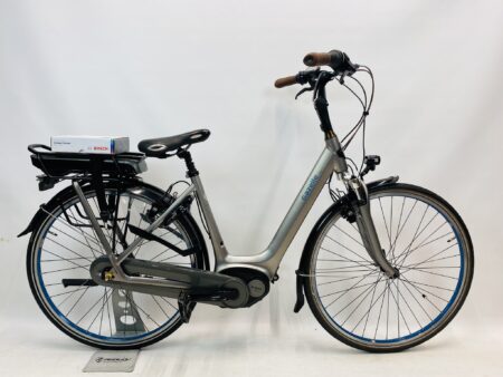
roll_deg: +0.0
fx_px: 378
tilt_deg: -7.3
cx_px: 252
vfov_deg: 53.1
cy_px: 188
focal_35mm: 26
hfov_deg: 67.3
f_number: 1.8
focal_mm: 4.25
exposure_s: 1/100
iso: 50
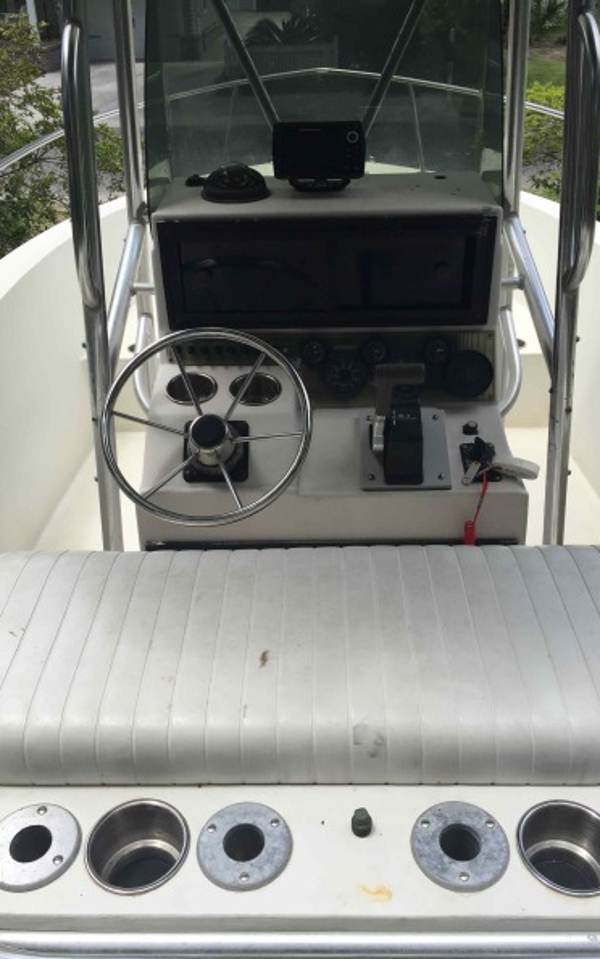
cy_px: 477
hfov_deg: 40.6
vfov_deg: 61.2
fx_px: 811
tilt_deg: -30.0
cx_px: 306
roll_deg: +1.0
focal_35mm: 31
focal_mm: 4.15
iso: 32
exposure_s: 1/1276
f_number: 2.2
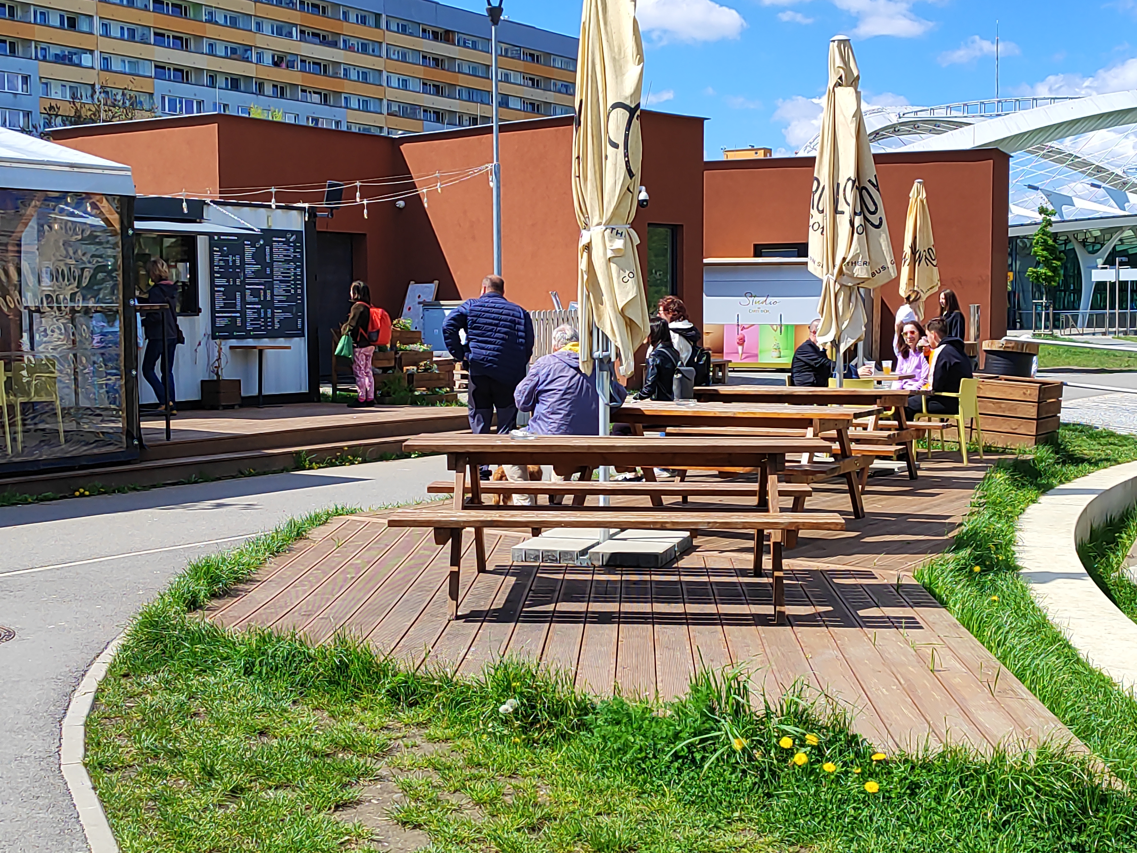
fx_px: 788
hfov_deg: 71.6
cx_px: 568
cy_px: 426
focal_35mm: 24
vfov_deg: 56.8
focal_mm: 5.89
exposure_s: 1/640
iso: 50
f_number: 1.89
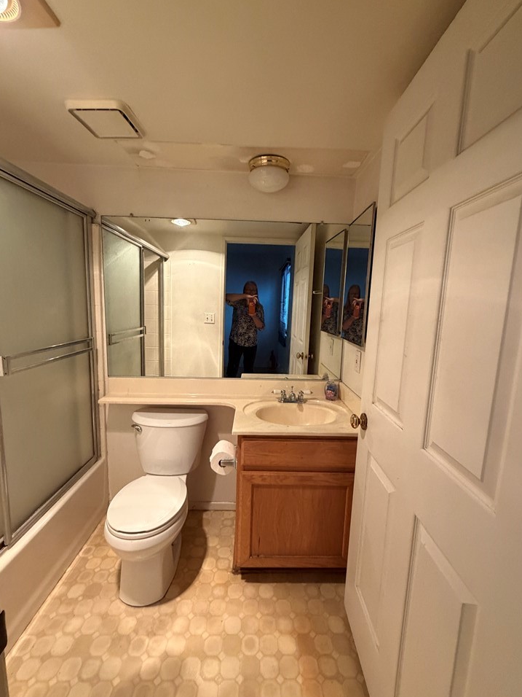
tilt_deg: -7.8
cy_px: 346
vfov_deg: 98.2
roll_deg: -1.8
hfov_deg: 81.7
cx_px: 262
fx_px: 302
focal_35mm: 15
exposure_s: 1/60
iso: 500
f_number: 2.2
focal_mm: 2.22
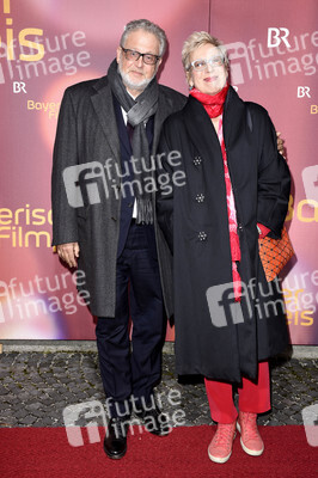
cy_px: 239
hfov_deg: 33.0
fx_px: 538
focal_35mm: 40
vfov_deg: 48.0
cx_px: 159
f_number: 6.3
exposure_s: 1/160
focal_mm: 27
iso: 320
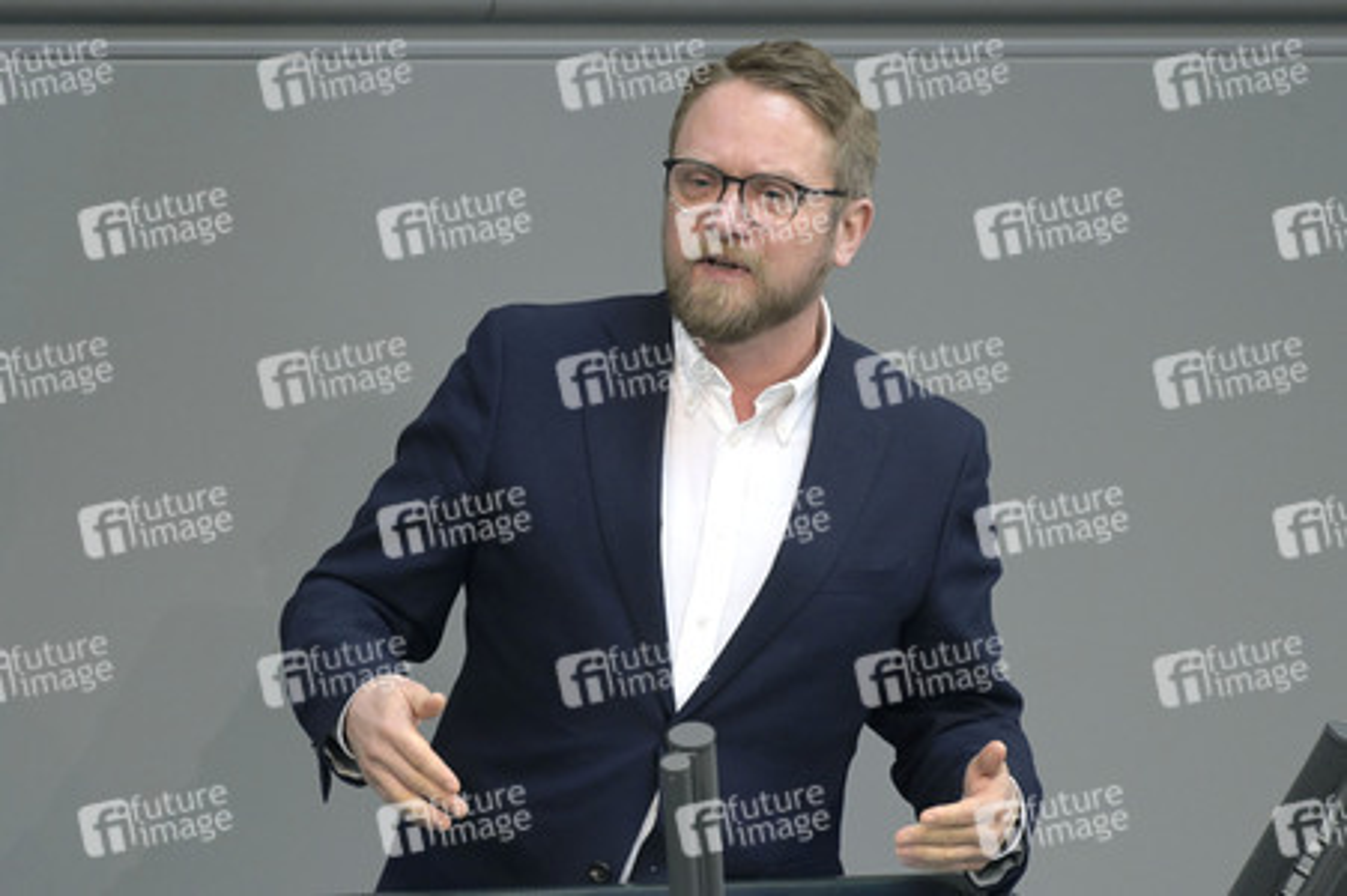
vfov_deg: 3.3
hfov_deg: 4.9
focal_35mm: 420
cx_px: 674
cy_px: 448
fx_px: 15703
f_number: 5.6
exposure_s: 1/320
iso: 8000
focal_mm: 420
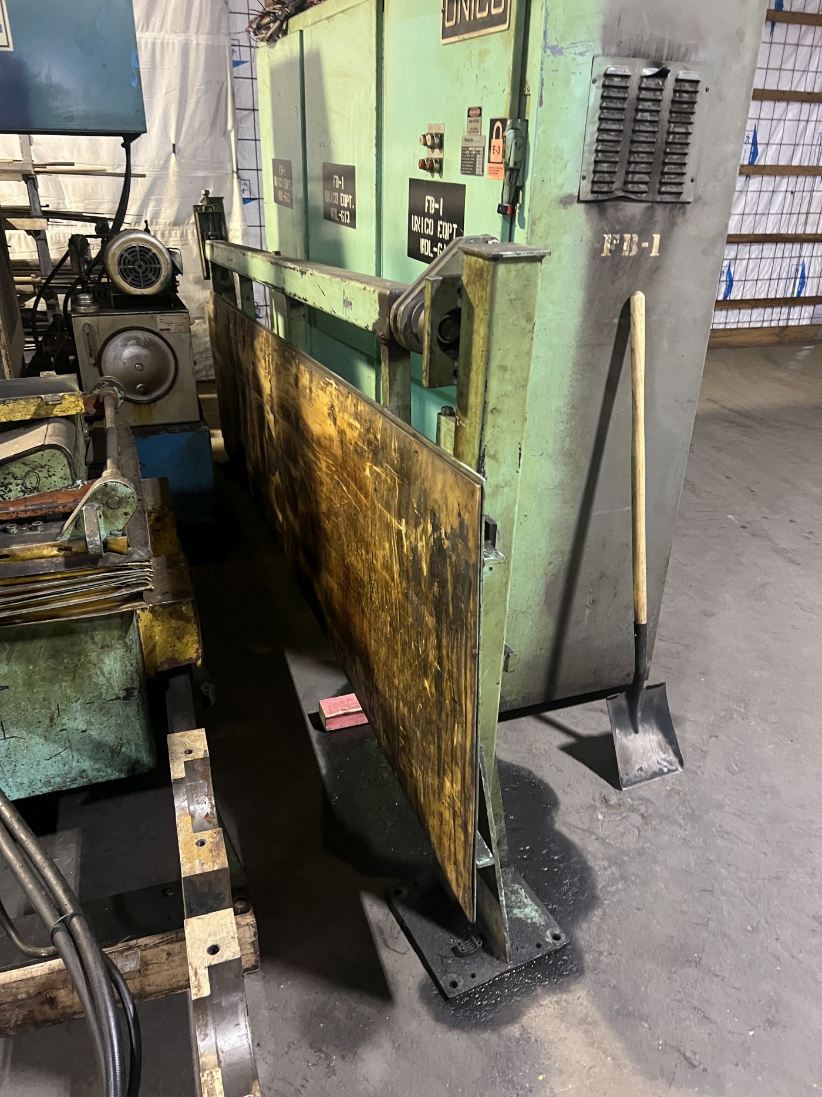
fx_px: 823
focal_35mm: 26
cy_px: 548
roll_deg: -2.0
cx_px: 411
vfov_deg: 67.3
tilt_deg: -24.5
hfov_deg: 53.1
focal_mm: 5.7
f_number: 1.5
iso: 640
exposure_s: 1/40
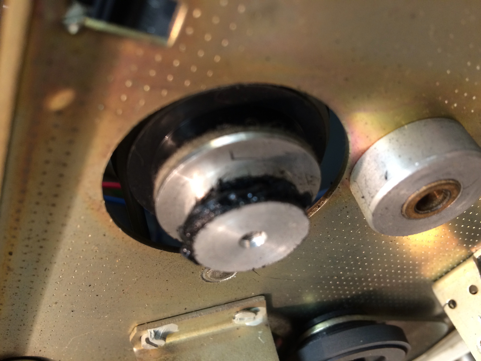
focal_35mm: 29
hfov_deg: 61.7
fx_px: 403
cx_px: 240
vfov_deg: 48.2
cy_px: 180
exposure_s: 1/33
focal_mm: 4.15
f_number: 2.2
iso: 160
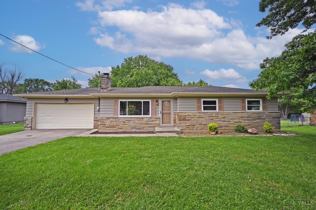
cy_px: 105
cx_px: 158
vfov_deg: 77.3
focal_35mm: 15
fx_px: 132
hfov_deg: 100.4
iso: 100
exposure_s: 1/250
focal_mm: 15
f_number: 6.3
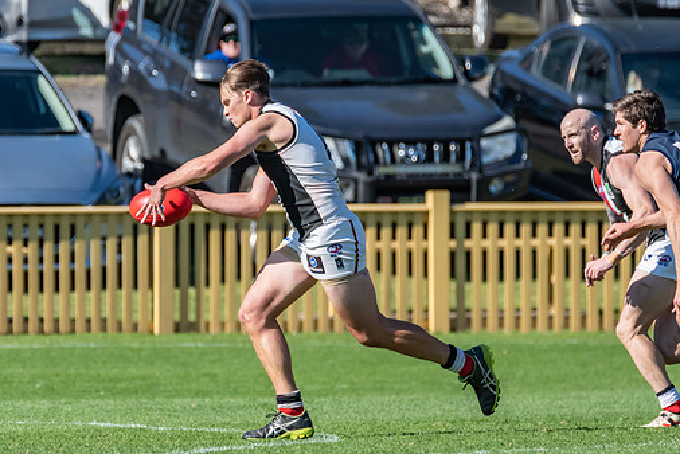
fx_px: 20732
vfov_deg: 1.3
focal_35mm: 1097
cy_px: 236
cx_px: 275
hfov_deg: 1.9
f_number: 10
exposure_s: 1/2000
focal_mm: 600
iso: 800
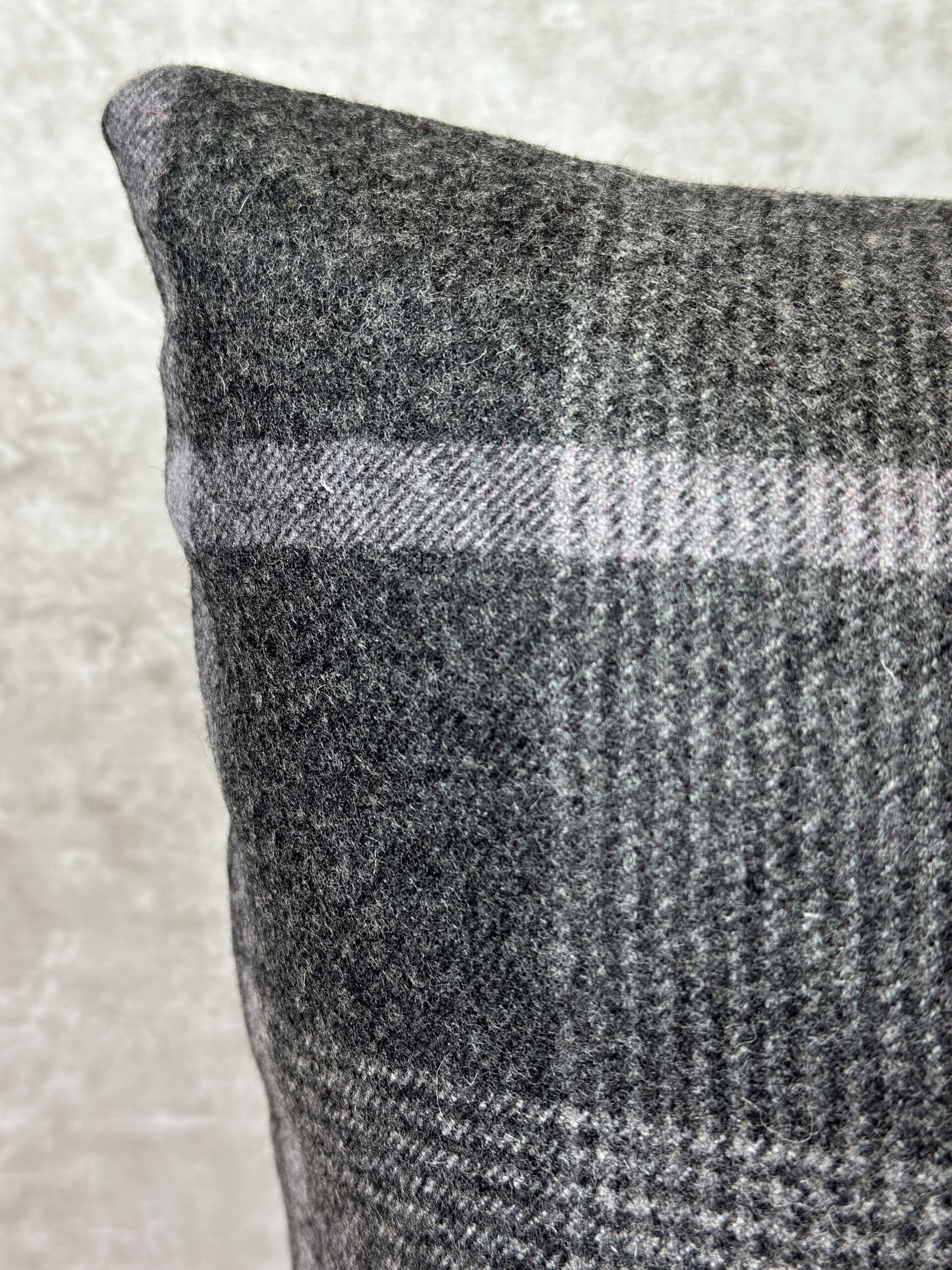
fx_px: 1760
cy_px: 635
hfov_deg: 30.3
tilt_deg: -14.4
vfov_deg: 39.7
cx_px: 476
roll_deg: +1.3
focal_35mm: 48
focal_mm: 6.86
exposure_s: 1/120
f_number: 1.78
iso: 64
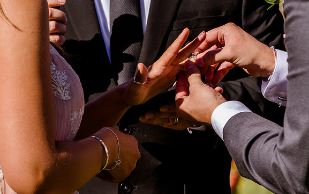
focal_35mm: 444
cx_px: 88
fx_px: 3740
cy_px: 60
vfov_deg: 3.0
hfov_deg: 4.7
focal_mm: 200
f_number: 5.6
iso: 200
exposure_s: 1/800
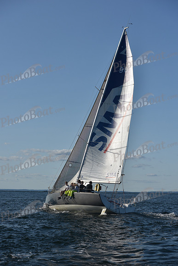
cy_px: 133
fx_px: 519
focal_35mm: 70
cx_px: 89
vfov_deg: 28.8
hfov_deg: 19.5
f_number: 5.6
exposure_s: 1/1600
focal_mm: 70
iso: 250
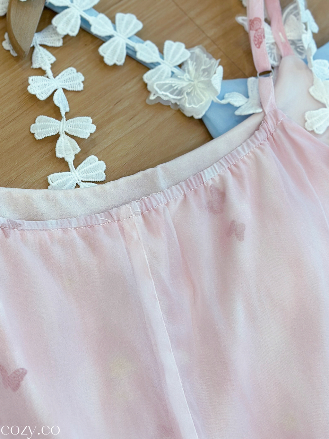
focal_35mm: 91
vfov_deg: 21.5
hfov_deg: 16.1
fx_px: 1154
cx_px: 57
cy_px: 175
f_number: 1.78
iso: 80
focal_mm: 6.86
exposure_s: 1/50
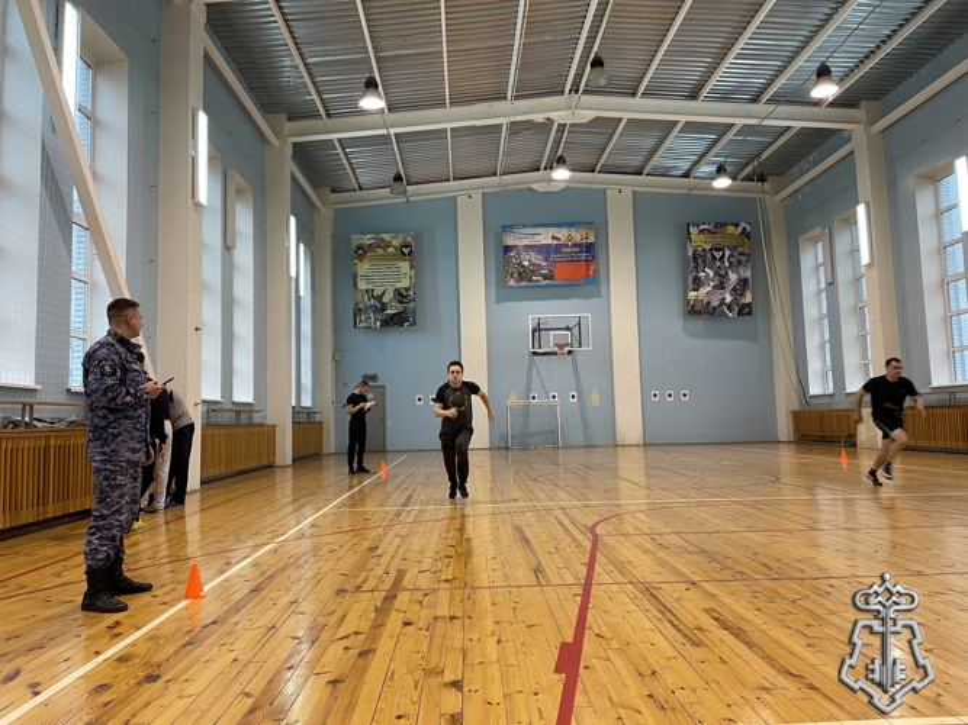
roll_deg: +2.8
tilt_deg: +6.5
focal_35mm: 26
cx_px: 484
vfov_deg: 53.0
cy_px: 362
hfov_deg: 67.3
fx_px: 727
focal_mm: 4.2
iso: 125
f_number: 1.6
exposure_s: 1/50
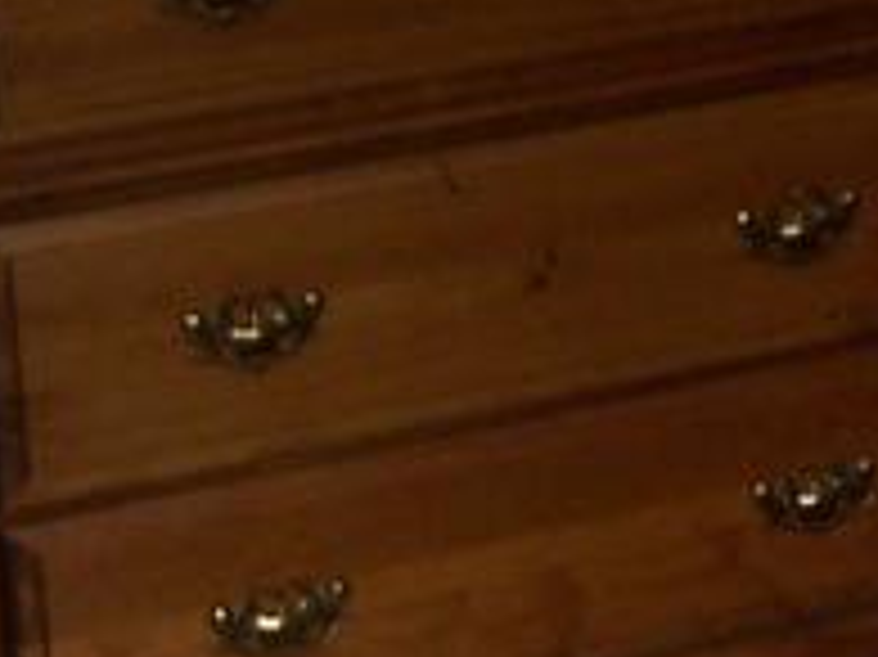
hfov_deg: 9.7
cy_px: -328
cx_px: 1819
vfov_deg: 7.7
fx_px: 4791
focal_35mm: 189
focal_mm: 6
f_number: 3
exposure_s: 1/60
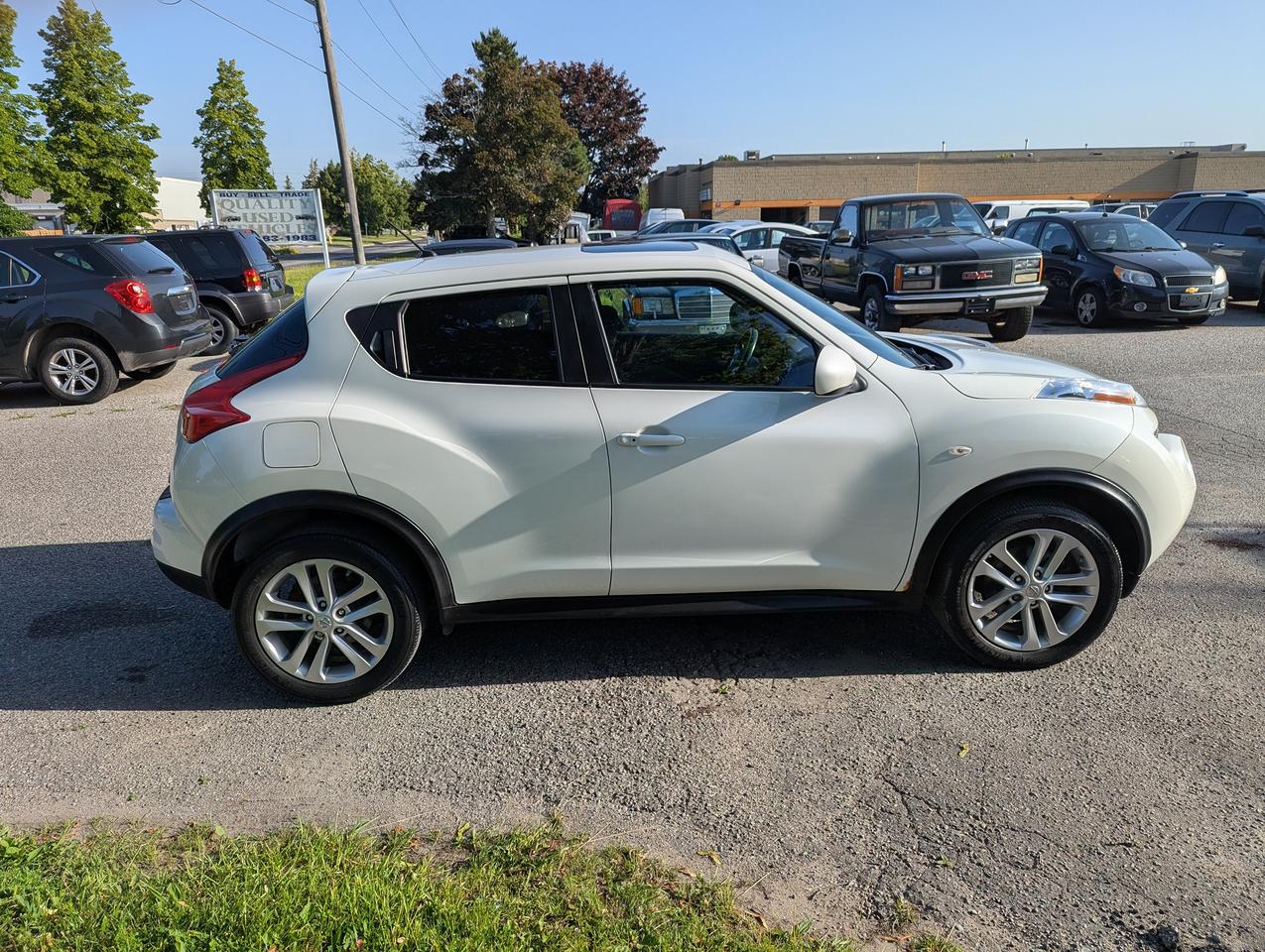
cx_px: 632
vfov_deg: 56.9
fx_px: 878
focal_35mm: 24
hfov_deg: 71.5
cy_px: 476
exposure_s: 1/1855
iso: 43
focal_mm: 6.81
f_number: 1.85
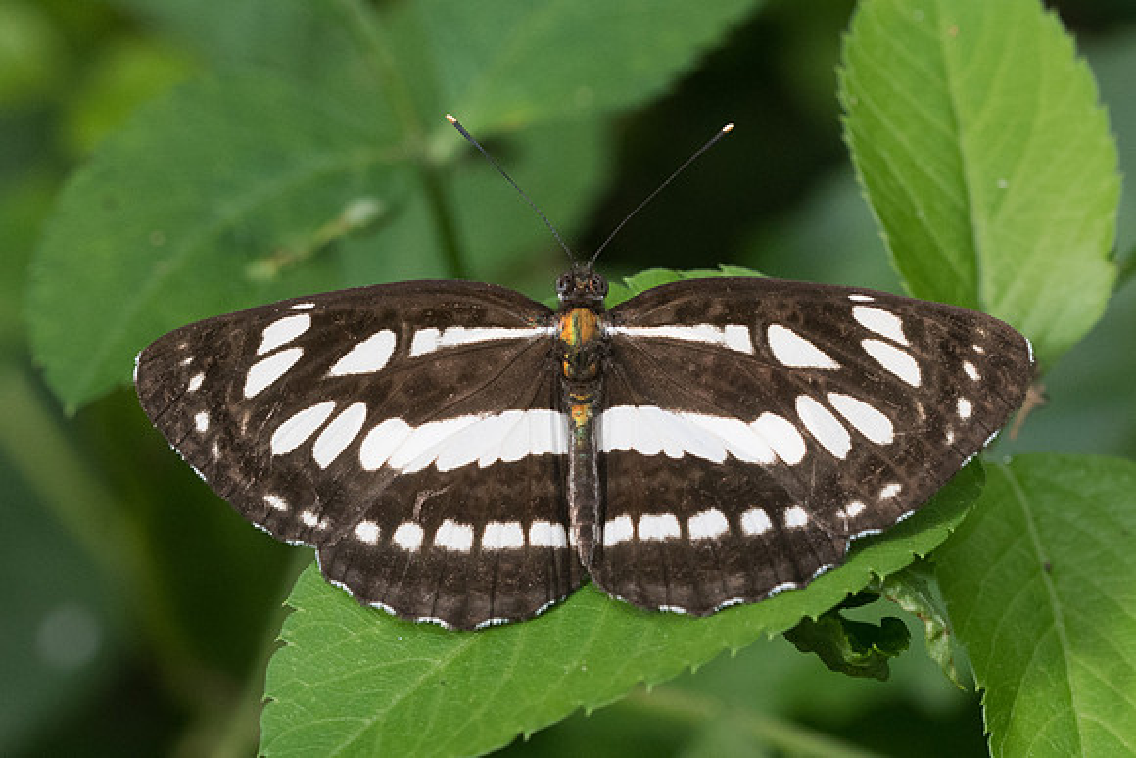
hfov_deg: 4.6
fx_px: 14045
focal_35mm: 445
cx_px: 568
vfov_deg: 3.1
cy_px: 446
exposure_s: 1/320
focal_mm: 150
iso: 800
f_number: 8
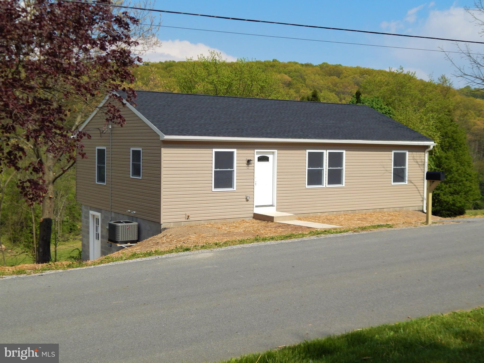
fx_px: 601
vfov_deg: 33.6
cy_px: 182
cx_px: 242
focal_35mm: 43
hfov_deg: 43.9
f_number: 7.1
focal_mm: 7.7
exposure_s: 1/400
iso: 125
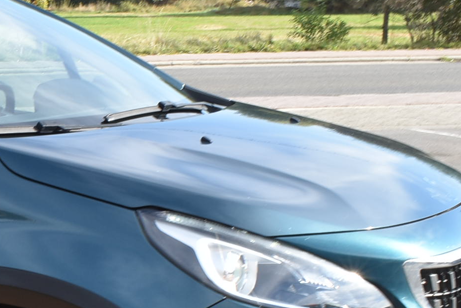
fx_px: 1114
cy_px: 271
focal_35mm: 87
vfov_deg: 15.6
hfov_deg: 21.9
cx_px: -66
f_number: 20
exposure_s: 1/30
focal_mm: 18
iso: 140
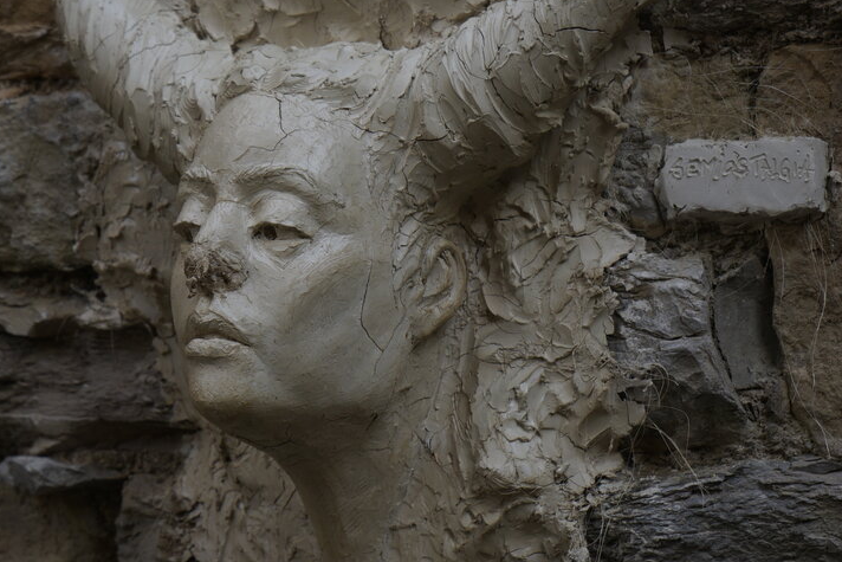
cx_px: 342
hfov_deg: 17.3
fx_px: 2760
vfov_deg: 11.6
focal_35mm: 118
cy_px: 316
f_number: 5.6
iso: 250
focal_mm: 70
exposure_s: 1/125
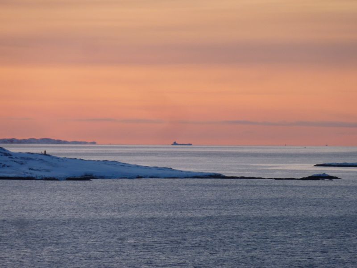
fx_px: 3094
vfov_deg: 5.0
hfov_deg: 6.6
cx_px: 178
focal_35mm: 300
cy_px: 134
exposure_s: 1/125
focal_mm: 49.2
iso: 100
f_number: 4.9
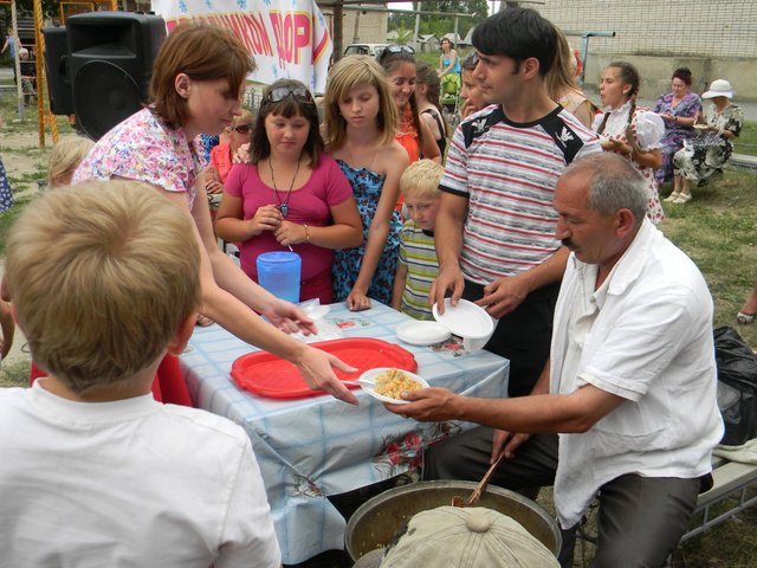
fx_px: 787
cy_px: 284
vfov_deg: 39.7
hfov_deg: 51.4
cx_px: 378
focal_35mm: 36
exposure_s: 1/133
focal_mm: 6.4
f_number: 3.7
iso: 80
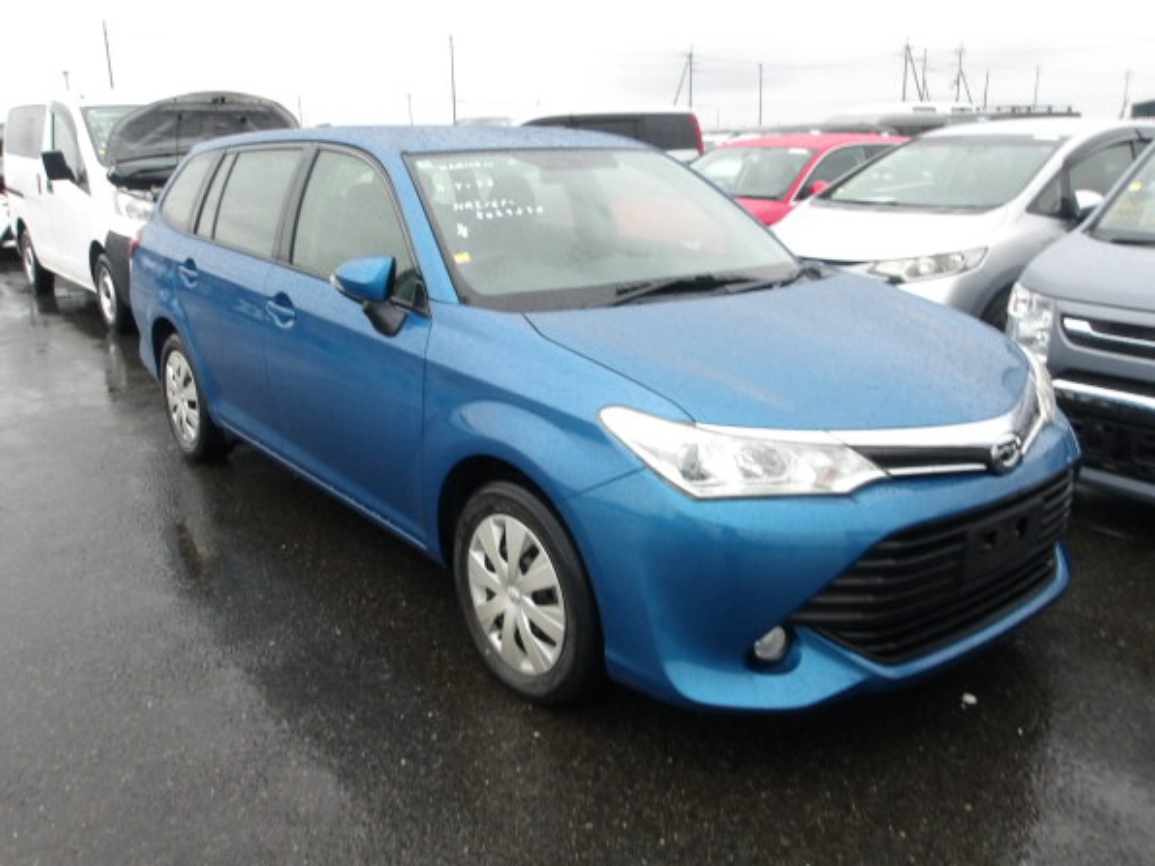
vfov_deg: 48.2
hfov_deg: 61.6
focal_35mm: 29
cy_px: 420
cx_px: 597
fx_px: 968
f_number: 10.4
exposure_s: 1/60
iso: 555
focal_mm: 4.9
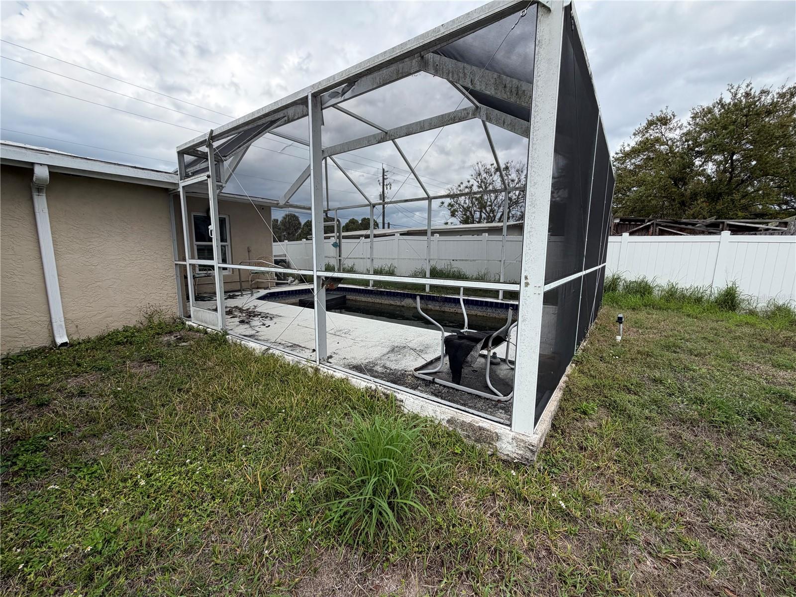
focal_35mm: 14
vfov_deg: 85.7
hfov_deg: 102.1
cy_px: 298
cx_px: 398
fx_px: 322
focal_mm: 2.22
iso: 40
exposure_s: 1/770
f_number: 2.2
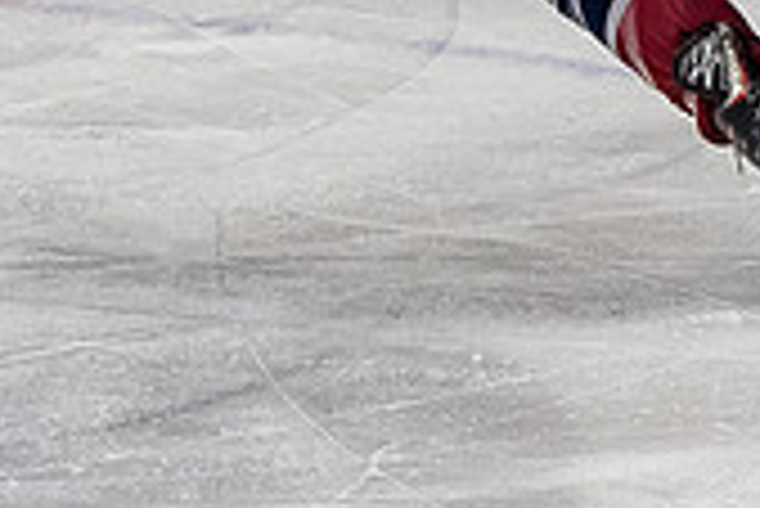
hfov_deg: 2.7
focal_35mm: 762
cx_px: 450
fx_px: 16100
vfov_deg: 1.8
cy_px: -635
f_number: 3.2
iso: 1600
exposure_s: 1/800
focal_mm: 105
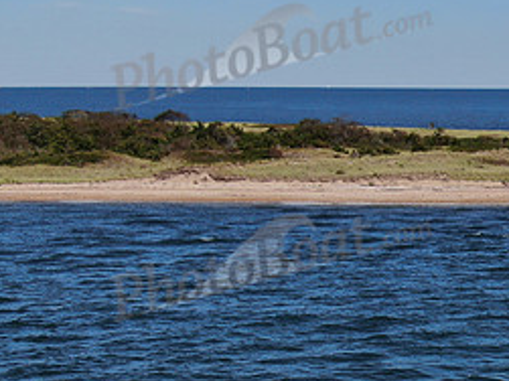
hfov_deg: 17.2
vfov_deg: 13.2
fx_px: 1631
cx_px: 552
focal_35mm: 111
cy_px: 348
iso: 100
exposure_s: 1/1250
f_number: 3.8
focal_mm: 8.6
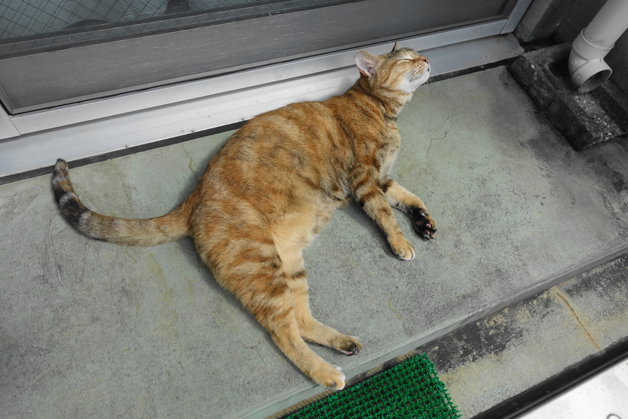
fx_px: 419
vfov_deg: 53.1
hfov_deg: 73.7
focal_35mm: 24
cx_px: 314
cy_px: 210
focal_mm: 8.8
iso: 125
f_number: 4
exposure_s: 1/500
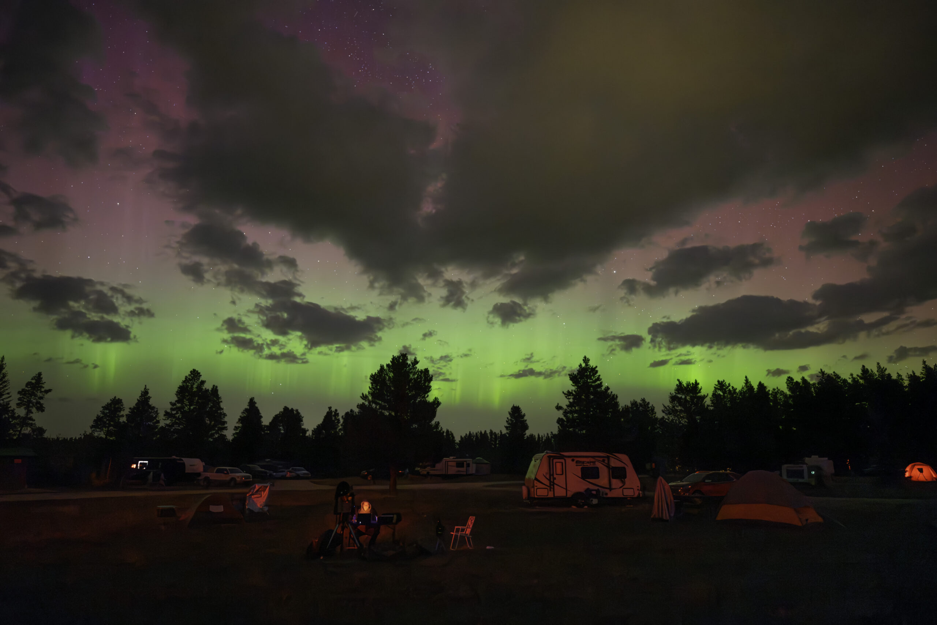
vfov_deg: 61.9
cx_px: 468
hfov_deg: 84.0
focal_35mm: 20
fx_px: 521
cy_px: 312
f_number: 2.8
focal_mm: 20
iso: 12800
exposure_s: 3
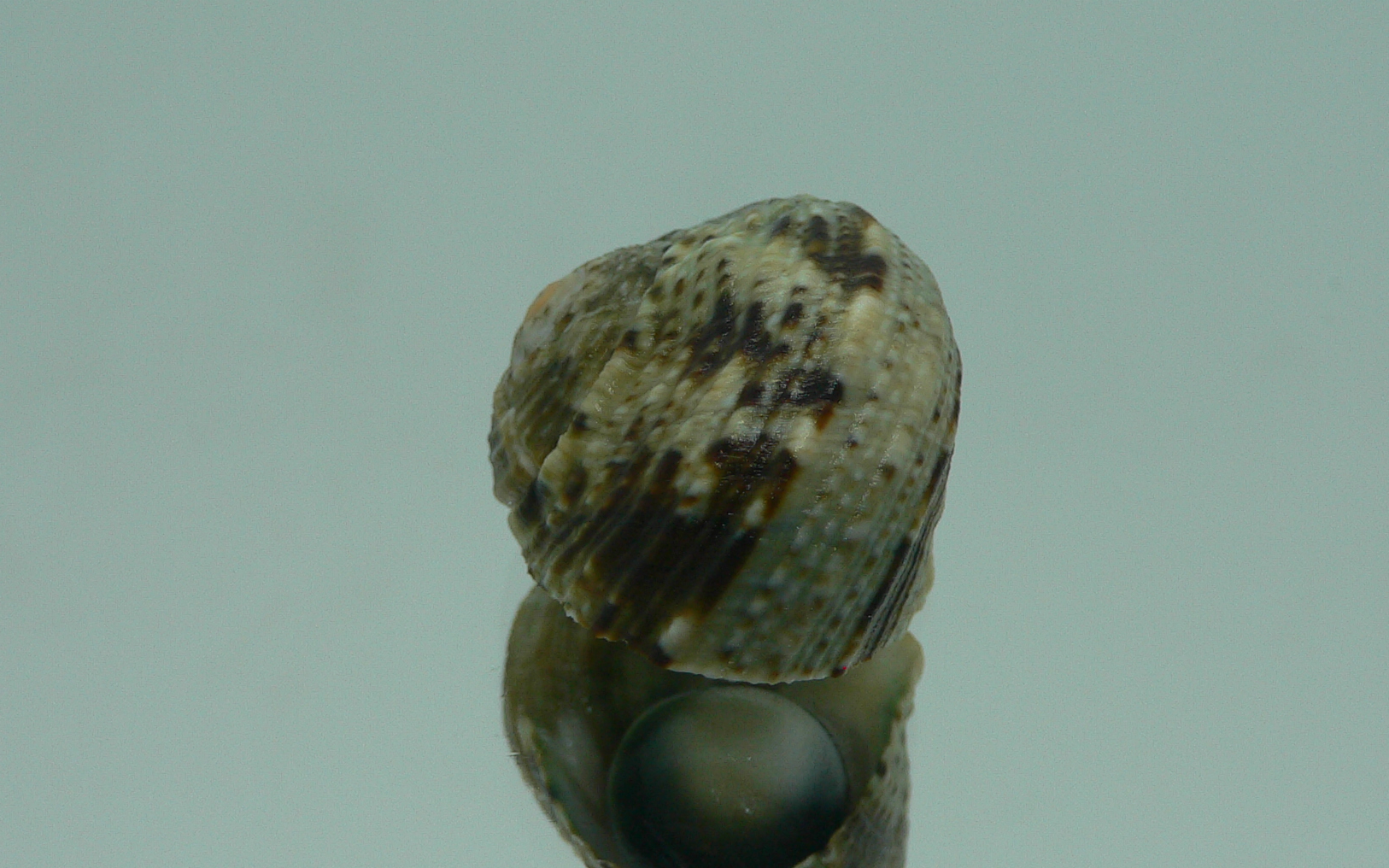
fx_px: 1741
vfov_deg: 27.9
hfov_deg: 43.5
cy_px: 541
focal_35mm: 46
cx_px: 748
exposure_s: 1/60
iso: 80
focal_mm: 4.6
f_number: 2.8
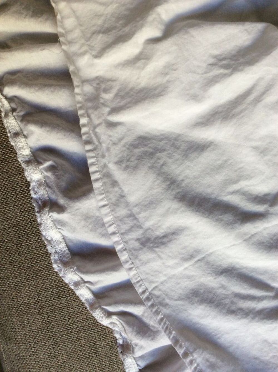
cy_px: 186
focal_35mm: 32
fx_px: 344
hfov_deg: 44.1
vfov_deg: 56.9
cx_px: 139
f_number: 2.4
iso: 64
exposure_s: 1/100
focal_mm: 3.3
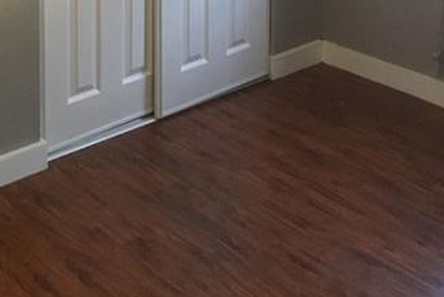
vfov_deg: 17.0
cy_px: -177
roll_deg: -0.2
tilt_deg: -7.7
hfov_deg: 28.1
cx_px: 120
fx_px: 876
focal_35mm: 71
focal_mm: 4.15
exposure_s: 1/15
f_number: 2.2
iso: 250
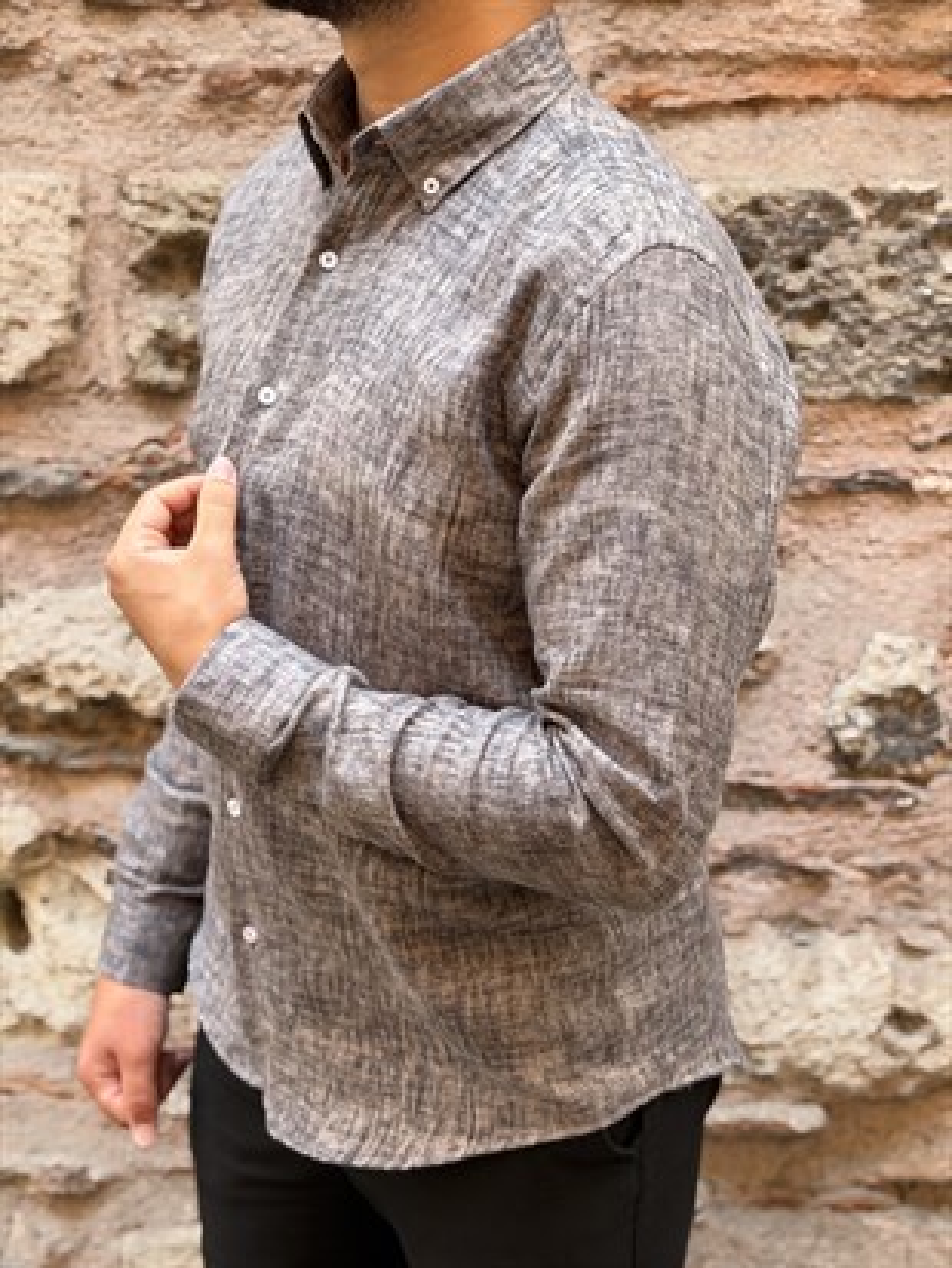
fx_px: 1759
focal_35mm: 48
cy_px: 634
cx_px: 476
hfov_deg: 30.3
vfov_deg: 39.6
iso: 50
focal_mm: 6.76
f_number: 1.78
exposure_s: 1/122
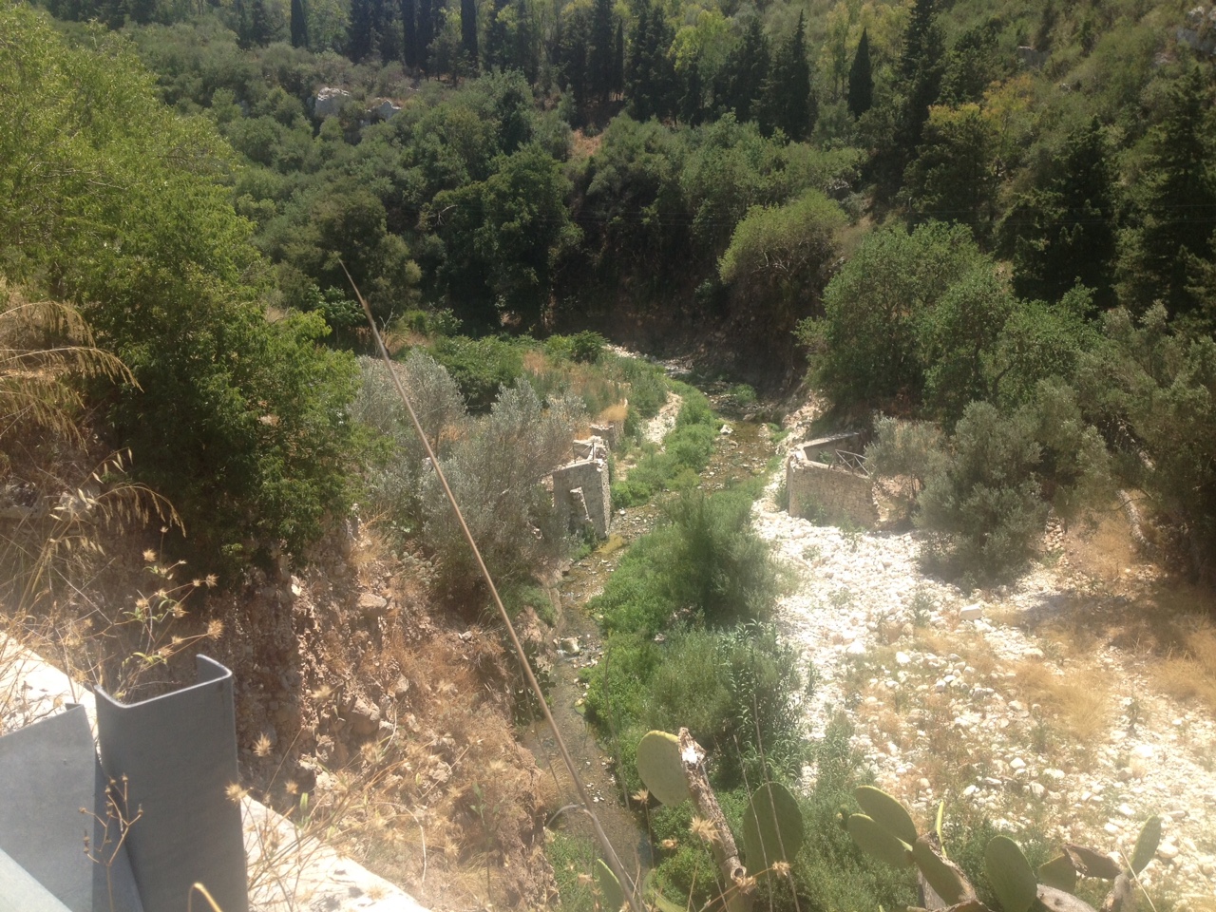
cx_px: 608
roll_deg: +1.7
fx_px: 1229
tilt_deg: -13.7
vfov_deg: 40.7
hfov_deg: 52.6
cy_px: 456
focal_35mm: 35
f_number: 2.4
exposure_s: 1/1004
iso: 50
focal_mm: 4.28
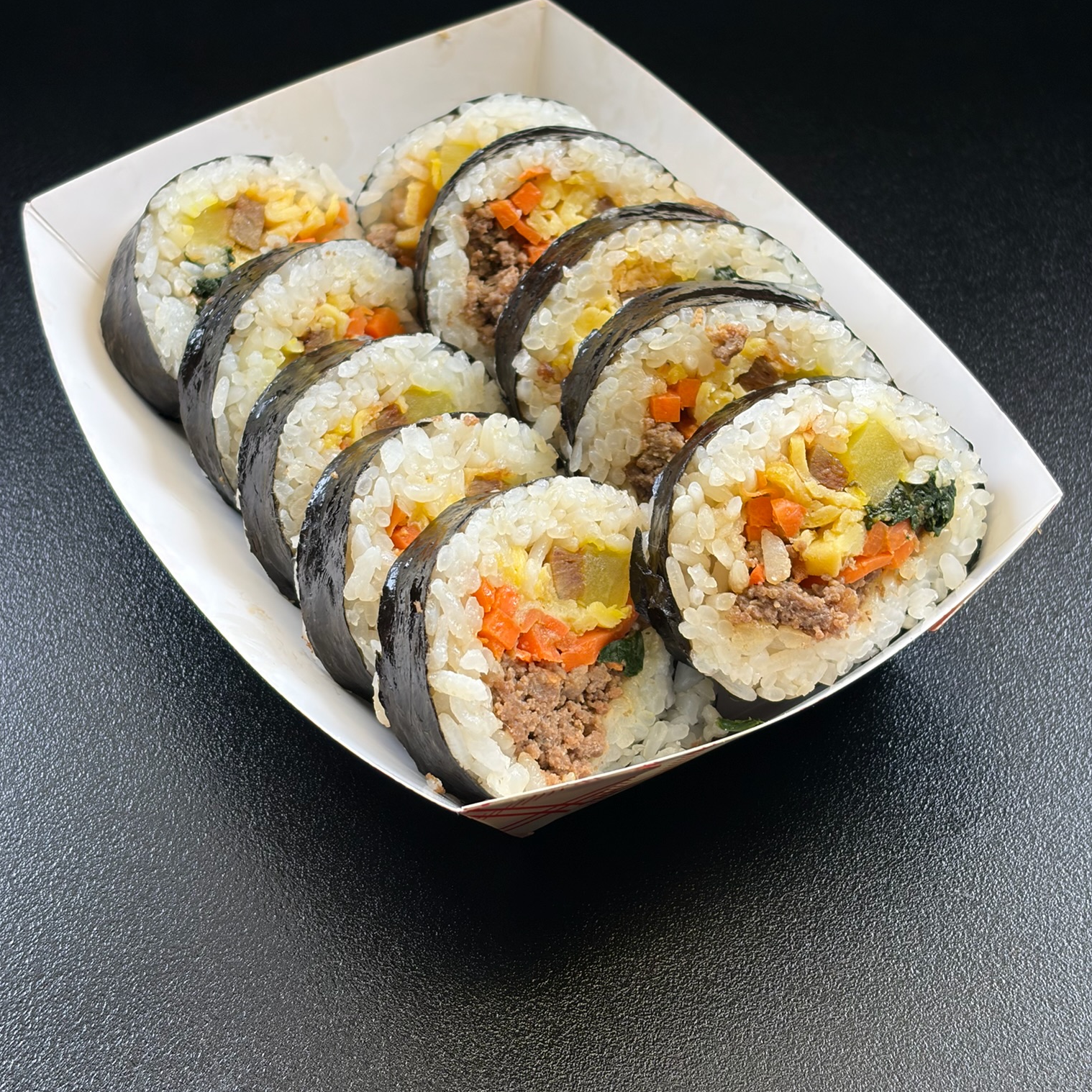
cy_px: 424
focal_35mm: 62
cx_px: 540
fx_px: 2213
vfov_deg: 27.6
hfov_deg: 27.7
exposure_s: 1/124
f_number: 1.6
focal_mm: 5.96
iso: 25
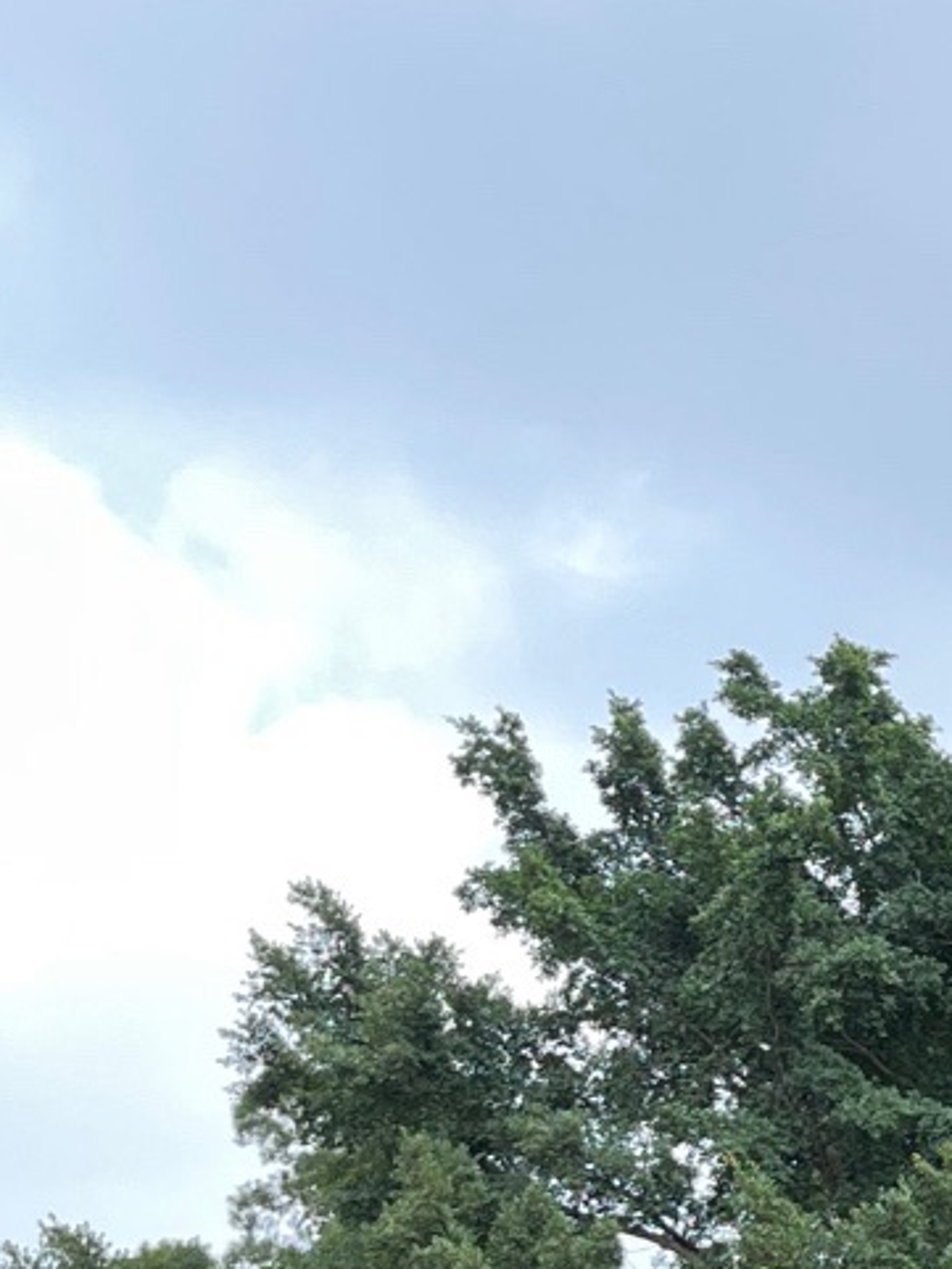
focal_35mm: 108
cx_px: 1653
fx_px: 3958
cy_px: 1615
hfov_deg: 12.6
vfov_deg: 17.2
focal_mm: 5.1
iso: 50
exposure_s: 1/363
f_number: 1.6
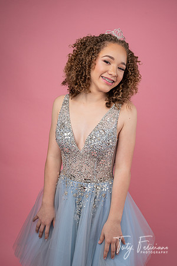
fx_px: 324
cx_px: 88
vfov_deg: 44.5
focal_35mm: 44
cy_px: 133
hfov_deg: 30.5
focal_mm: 44
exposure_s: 1/200
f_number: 7.1
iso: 200
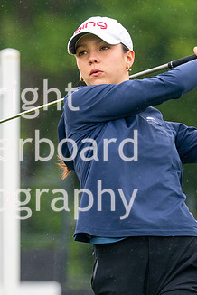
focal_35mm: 991
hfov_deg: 1.4
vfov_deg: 2.1
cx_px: 1
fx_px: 8134
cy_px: 113
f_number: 4
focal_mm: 300
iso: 400
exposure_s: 1/800
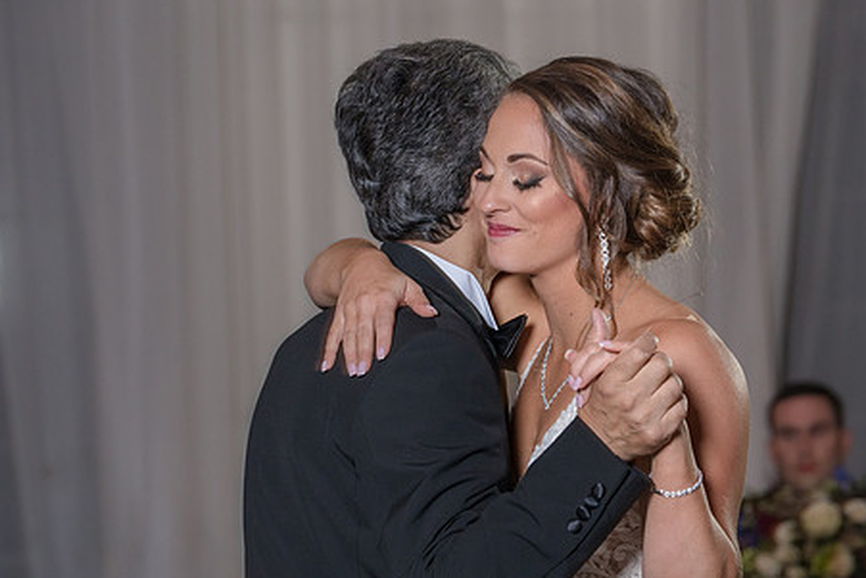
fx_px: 4500
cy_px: 319
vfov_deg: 7.3
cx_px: 564
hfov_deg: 11.0
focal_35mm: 187
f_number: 5.6
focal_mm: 131
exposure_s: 1/100
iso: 2000
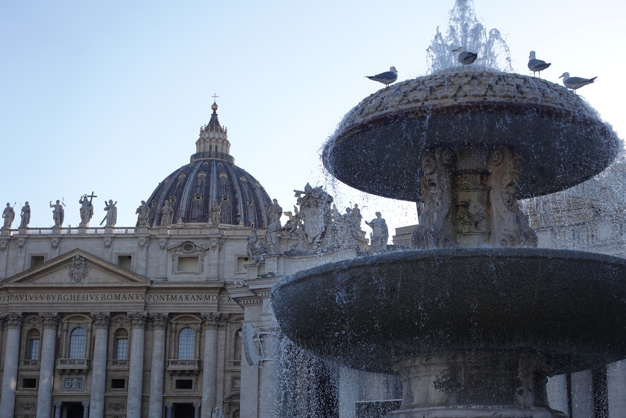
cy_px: 209
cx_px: 313
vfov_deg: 22.3
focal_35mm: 61
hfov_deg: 32.9
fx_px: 1061
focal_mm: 22.38
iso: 125
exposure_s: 1/500
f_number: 4
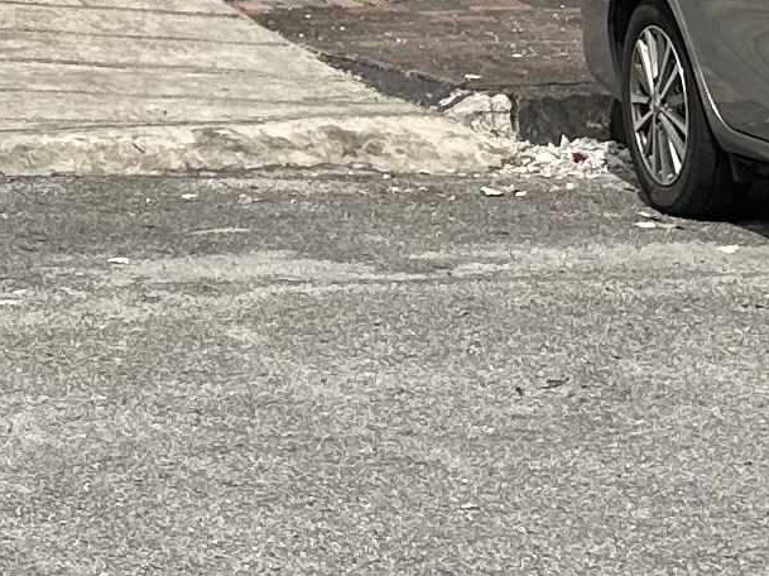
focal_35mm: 159
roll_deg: +0.8
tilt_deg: +10.0
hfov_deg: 12.1
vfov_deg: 8.2
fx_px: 3530
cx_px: -217
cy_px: -1019
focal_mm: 6.86
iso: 80
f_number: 1.78
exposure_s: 1/6211
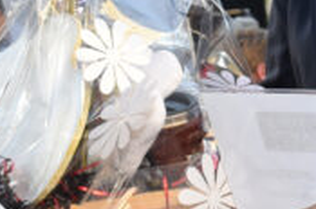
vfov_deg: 8.2
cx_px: 377
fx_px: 1446
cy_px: 241
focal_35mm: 165
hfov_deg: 12.2
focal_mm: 24
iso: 500
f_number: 5.6
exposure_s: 1/160
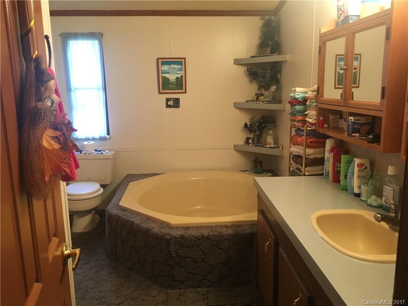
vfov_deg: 48.2
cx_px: 204
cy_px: 153
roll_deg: +1.8
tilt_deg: -10.0
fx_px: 342
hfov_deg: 61.7
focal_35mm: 29
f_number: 2.2
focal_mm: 4.15
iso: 160
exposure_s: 1/30
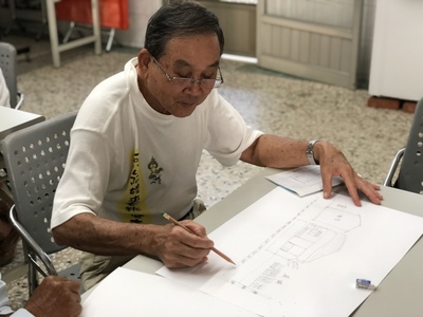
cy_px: 158
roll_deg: +2.0
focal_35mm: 57
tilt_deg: -26.1
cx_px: 212
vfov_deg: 25.7
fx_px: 697
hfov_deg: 33.8
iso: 125
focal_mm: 6.6
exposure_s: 1/30
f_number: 2.8
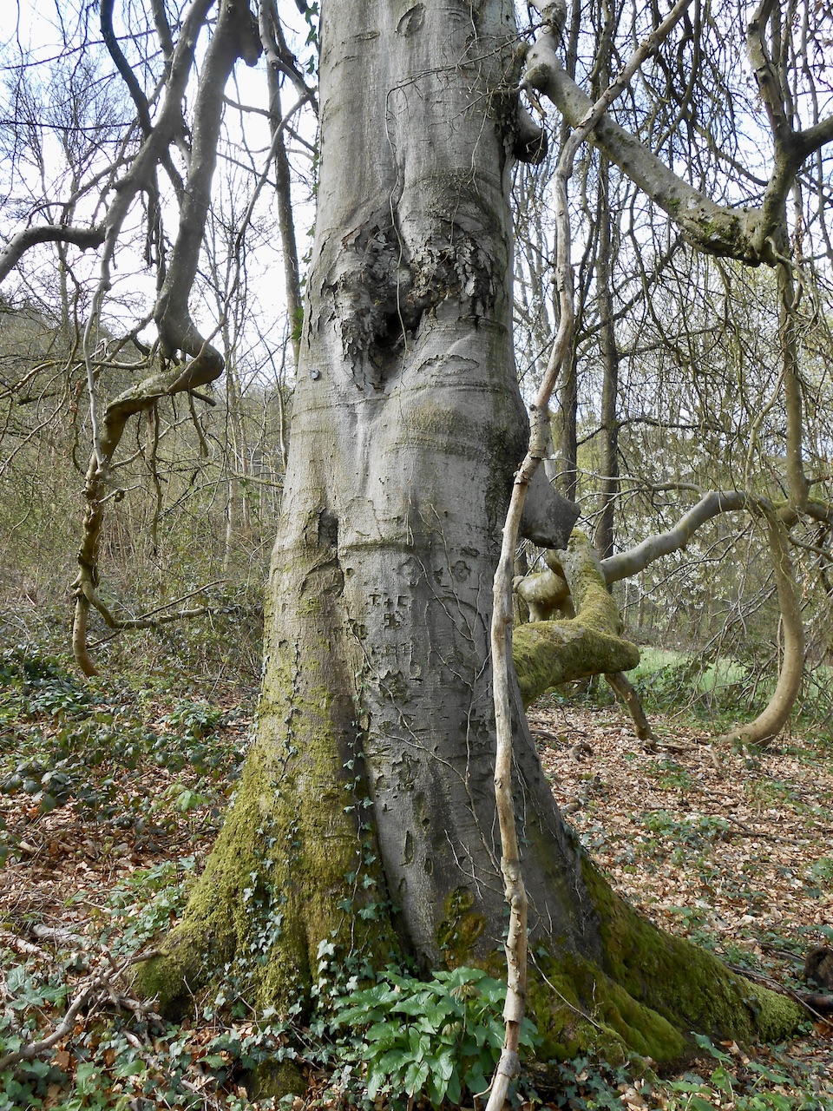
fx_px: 963
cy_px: 556
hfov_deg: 46.8
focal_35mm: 30
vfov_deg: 60.0
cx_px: 416
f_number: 3.8
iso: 80
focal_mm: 5.3
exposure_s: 1/100
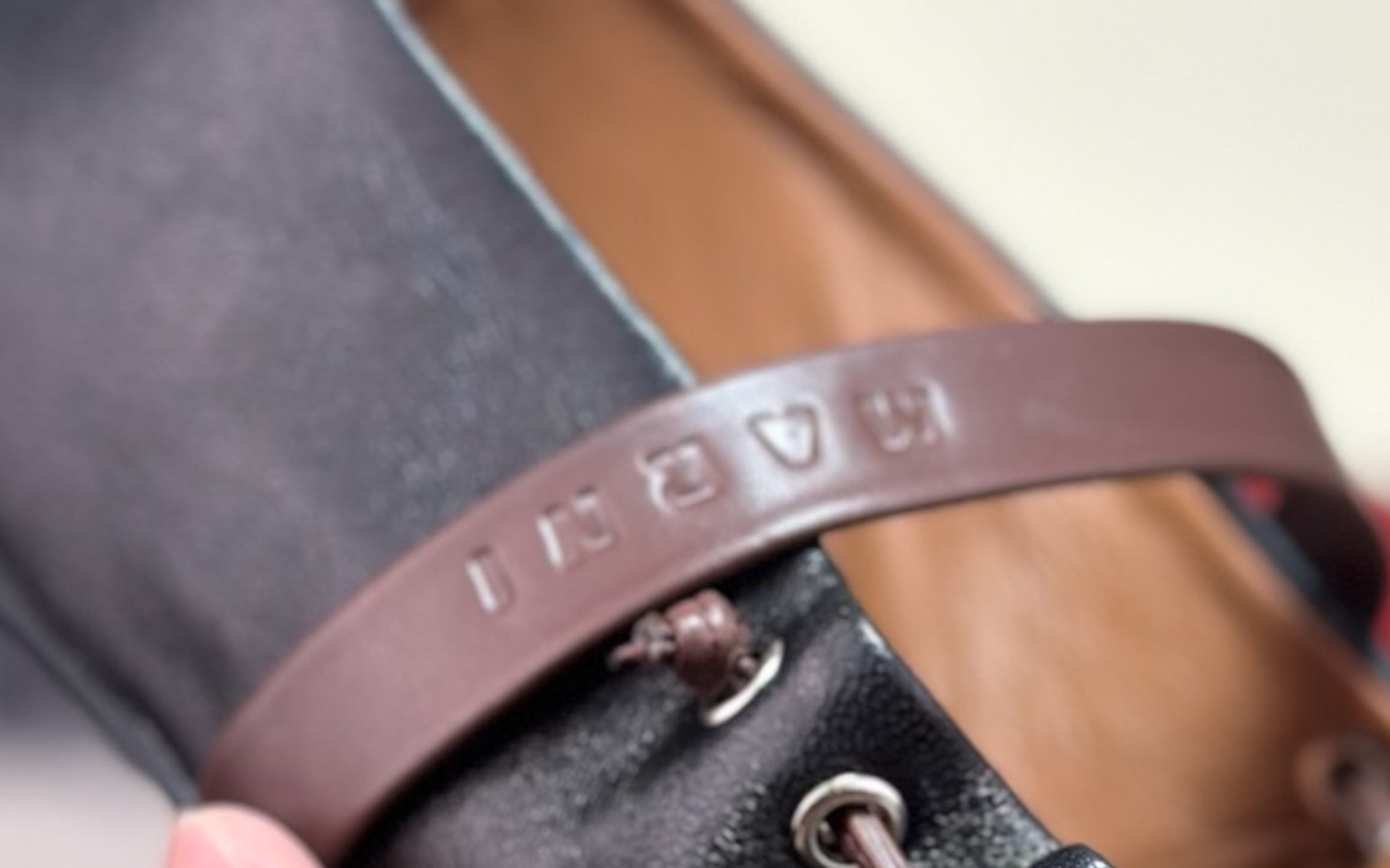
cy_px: 936
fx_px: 5113
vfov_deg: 9.6
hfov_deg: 15.4
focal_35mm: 135
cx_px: 1024
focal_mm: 6.86
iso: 80
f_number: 1.78
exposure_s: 1/654
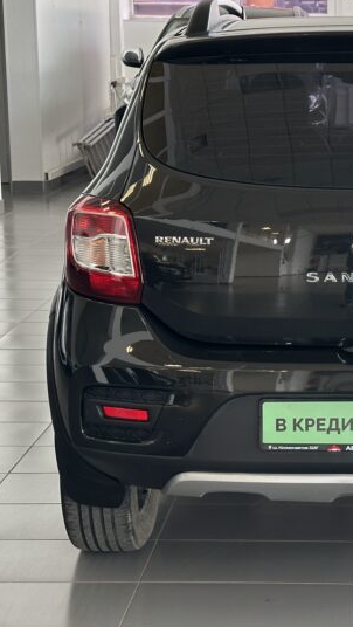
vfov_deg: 27.2
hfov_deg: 15.2
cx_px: 358
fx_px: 1296
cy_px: 281
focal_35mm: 78
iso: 100
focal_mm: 6.86
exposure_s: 1/60
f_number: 1.78
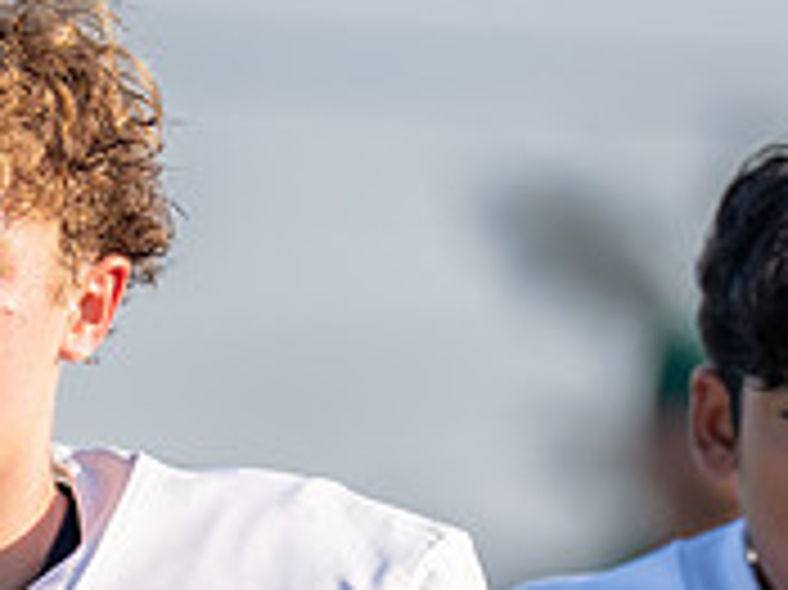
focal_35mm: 971
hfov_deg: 2.0
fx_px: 22089
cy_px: 797
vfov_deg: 1.5
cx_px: 70
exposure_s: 1/1600
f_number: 2.8
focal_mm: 200
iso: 100
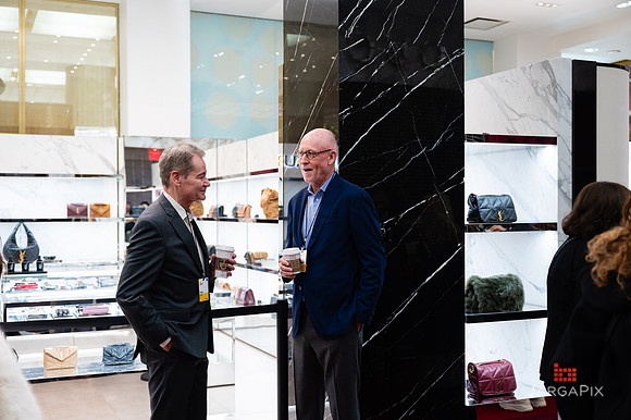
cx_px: 316
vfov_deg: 31.7
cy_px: 210
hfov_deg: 46.2
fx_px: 739
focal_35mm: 42
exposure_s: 1/160
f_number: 3.2
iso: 1000
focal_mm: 42
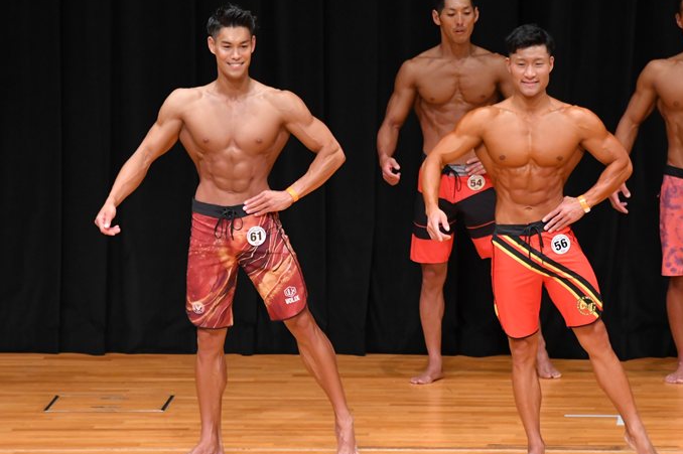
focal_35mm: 326
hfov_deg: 6.3
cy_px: 246
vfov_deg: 4.2
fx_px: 6180
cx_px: 374
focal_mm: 190
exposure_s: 1/400
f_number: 5.6
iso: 4000
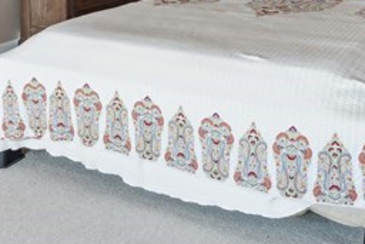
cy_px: -118
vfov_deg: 18.8
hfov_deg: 31.3
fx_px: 649
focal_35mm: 64
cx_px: 141
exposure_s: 1/20
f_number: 8
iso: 250
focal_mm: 16
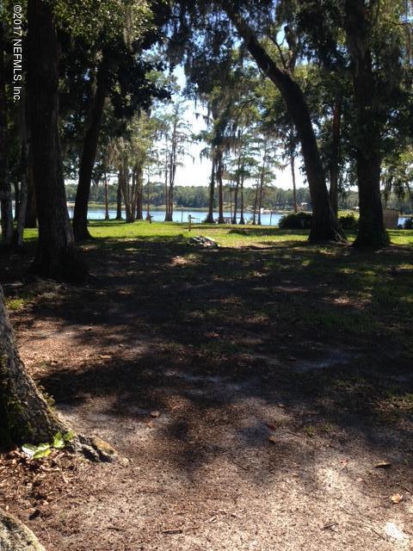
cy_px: 276
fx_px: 525
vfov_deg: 55.4
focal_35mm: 33
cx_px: 206
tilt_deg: -6.3
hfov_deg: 42.9
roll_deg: -0.7
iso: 50
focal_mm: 4.12
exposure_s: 1/583
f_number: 2.4
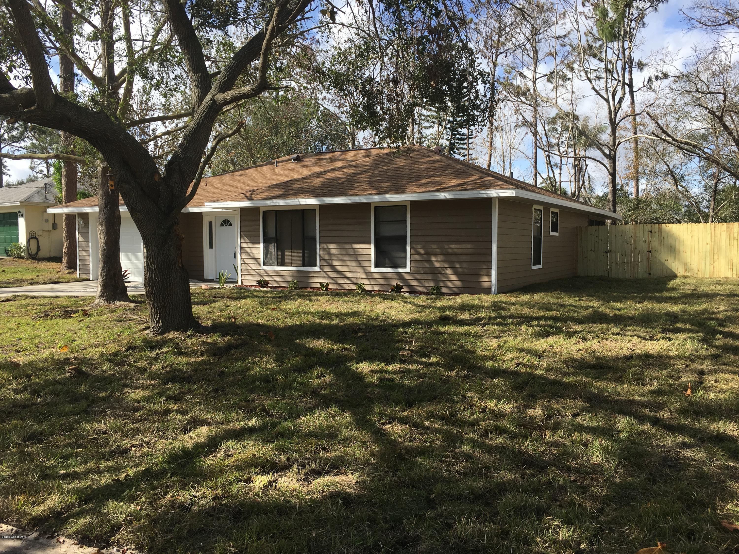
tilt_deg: -1.9
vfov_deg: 48.2
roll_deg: -0.9
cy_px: 277
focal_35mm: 29
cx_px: 370
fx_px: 619
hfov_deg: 61.7
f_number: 2.2
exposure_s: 1/962
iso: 25
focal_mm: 4.15
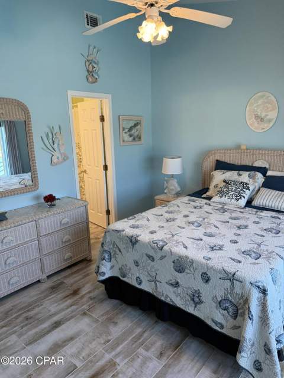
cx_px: 142
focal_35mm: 24
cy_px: 189
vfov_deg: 71.6
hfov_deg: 56.8
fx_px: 263
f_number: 1.78
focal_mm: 6.76
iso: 100
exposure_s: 1/120
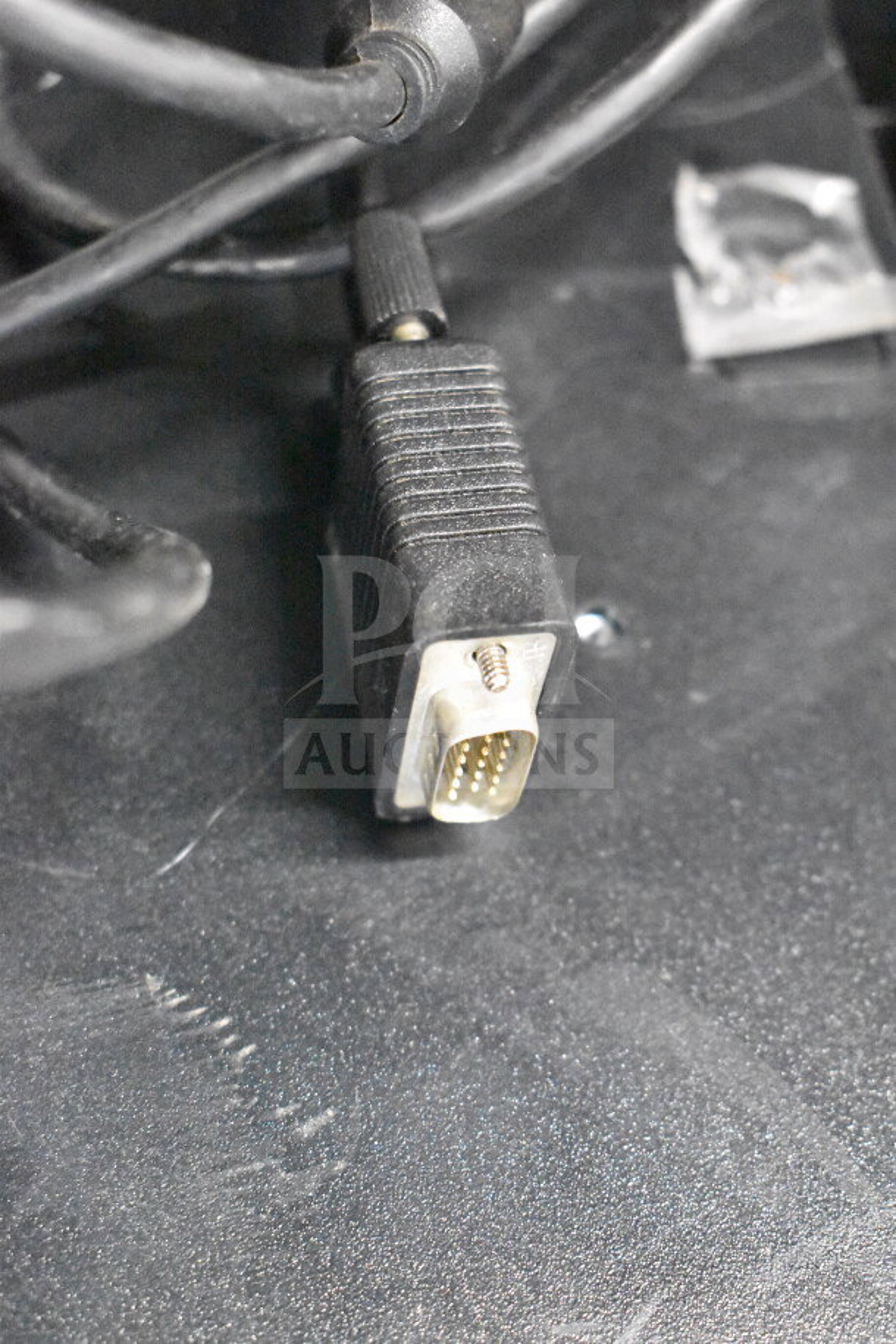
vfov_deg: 36.9
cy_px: 672
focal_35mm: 54
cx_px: 448
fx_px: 2016
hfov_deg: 25.1
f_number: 4.8
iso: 22800
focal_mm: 36
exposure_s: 1/60
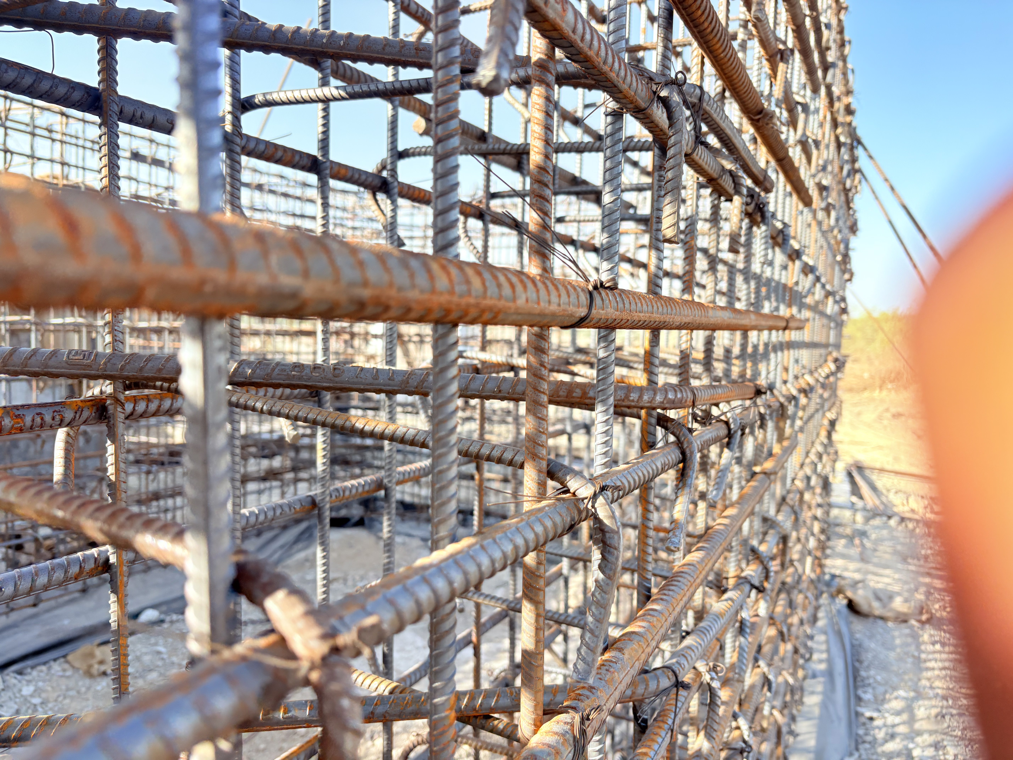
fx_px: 761
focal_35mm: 26
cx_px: 506
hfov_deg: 67.3
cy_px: 380
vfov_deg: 53.1
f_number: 1.6
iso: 50
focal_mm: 5.96
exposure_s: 1/764
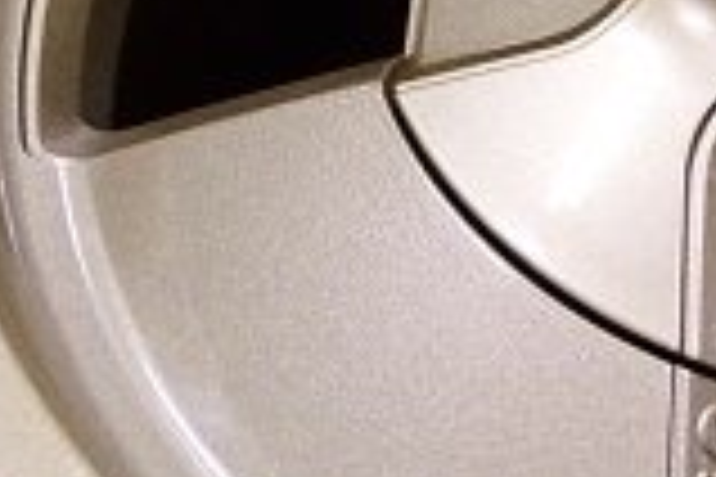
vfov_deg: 8.9
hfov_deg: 12.8
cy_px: 40
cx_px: 973
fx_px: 3063
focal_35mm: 154
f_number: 4.5
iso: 3200
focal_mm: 26
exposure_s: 1/80
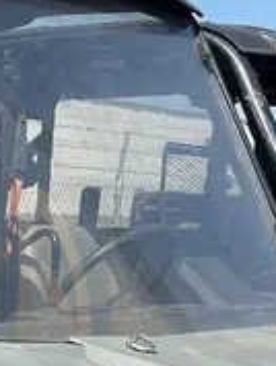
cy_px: 550
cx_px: -237
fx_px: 1135
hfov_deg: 12.5
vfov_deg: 16.7
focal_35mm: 107
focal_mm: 5.96
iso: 50
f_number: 1.6
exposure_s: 1/2024
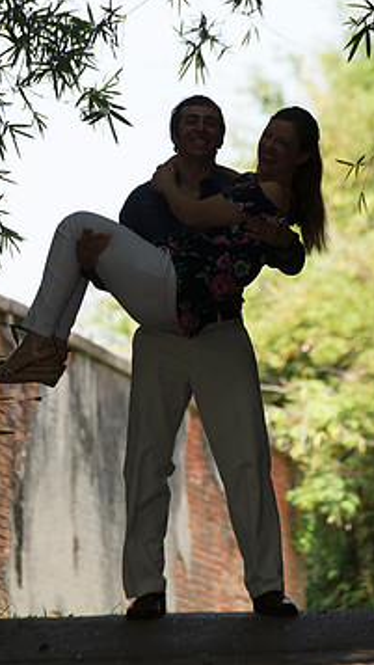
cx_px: 132
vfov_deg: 6.3
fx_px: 5990
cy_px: 324
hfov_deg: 3.6
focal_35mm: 340
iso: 200
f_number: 5
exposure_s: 1/320
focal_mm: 200
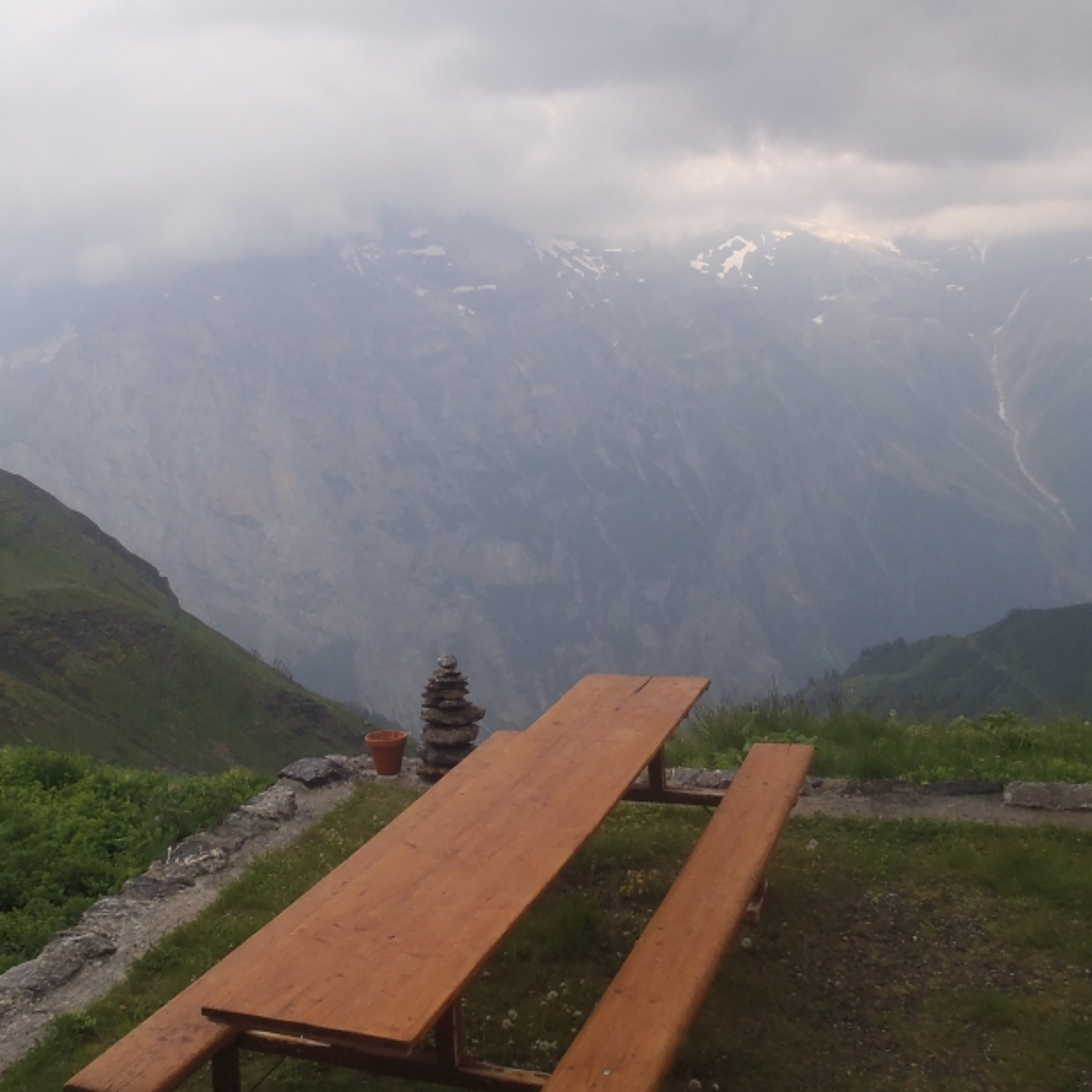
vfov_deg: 39.0
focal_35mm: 43
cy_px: 427
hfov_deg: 38.7
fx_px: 1535
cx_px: 352
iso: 80
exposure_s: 1/160
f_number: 4.5
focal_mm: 5
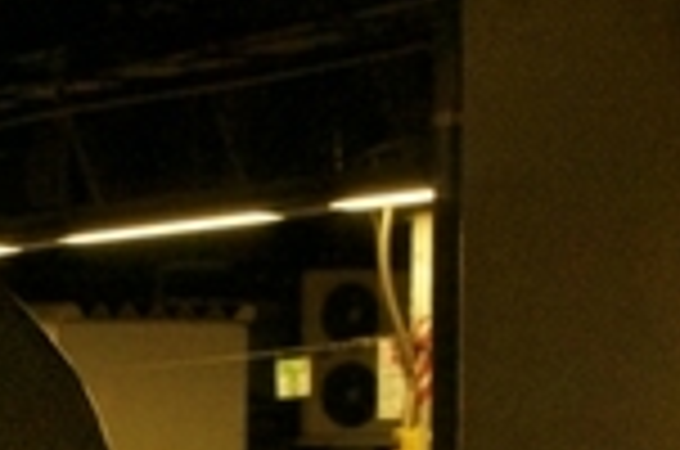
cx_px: -775
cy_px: 947
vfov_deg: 4.9
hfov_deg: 7.2
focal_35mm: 276
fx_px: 5202
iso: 3200
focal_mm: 35
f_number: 8
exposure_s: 1/80
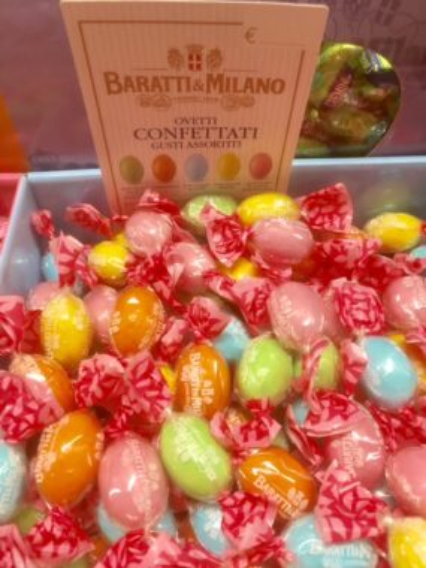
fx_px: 476
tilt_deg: -57.1
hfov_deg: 48.2
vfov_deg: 61.7
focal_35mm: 29
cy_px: 284
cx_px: 213
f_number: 2.2
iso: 125
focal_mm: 4.15
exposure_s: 1/33
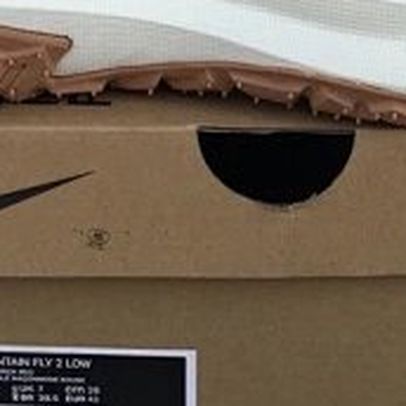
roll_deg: +0.4
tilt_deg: -20.6
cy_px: -2
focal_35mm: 102
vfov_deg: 16.7
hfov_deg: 17.0
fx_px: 1353
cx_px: 281
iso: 25
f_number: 2.4
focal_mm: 3.3
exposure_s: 1/574
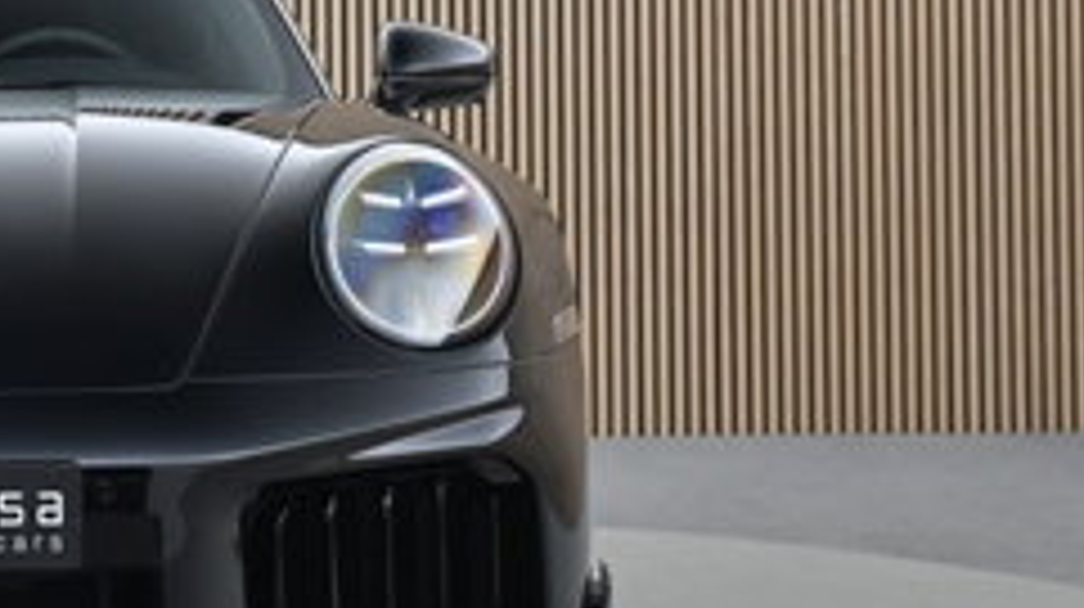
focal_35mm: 138
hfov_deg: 15.1
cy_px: 54
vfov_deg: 8.7
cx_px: -173
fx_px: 3958
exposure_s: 1/40
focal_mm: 27.5
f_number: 4.5
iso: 560
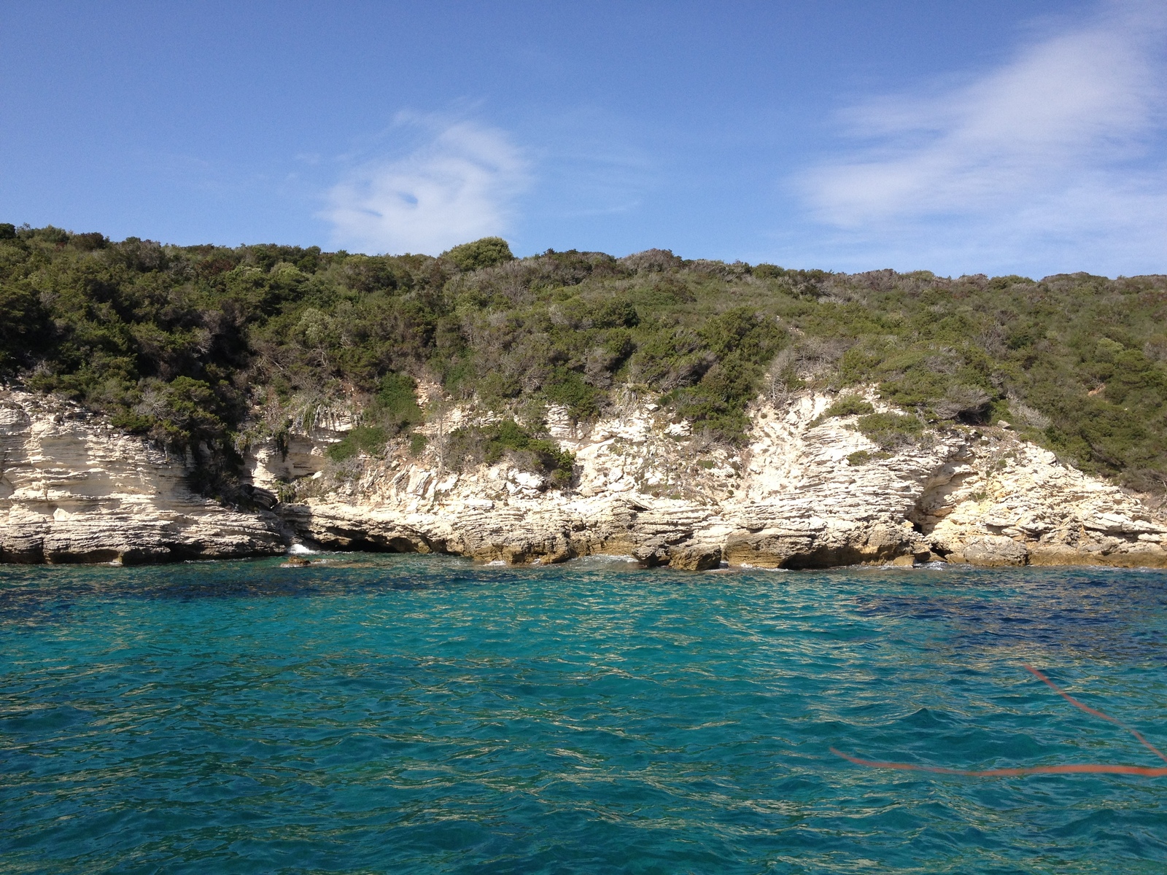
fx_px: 1180
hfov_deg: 52.6
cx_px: 584
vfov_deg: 40.7
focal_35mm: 35
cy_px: 438
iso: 64
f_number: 2.4
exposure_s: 1/1453
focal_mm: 4.28
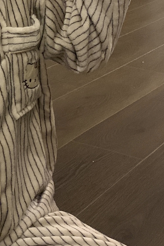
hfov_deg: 14.6
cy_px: -16
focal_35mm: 90
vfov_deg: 21.6
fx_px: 615
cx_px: -44
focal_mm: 4.25
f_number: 1.8
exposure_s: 1/25
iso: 640
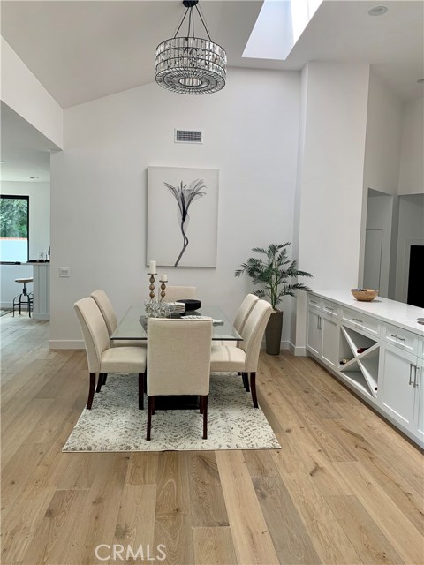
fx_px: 425
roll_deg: -2.5
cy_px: 282
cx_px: 212
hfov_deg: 53.1
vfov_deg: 67.3
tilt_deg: -2.6
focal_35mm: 26
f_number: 1.8
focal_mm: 4.25
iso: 32
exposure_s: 1/122
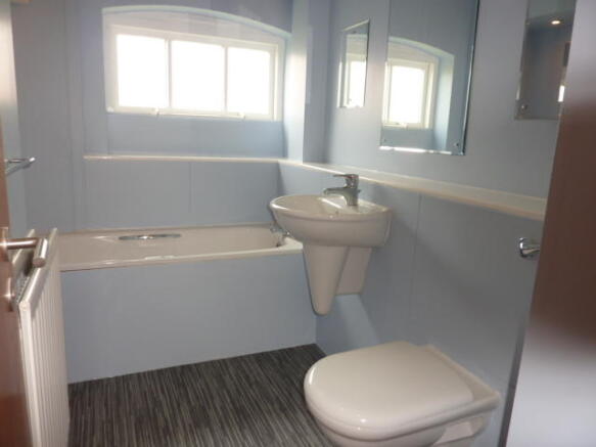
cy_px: 224
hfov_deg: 69.4
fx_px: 430
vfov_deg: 54.9
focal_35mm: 25
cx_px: 298
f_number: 3.3
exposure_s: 1/30
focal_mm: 4.1
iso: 100
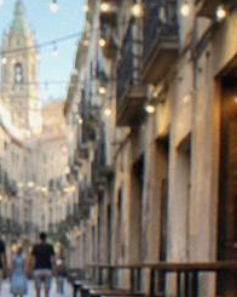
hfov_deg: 10.1
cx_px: 45
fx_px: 1341
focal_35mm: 153
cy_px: 354
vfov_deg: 12.3
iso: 800
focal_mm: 40
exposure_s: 1/30
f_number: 7.1
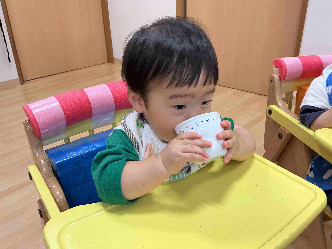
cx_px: 166
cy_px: 124
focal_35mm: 29
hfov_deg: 61.7
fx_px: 278
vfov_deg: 48.2
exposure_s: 1/60
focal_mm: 3
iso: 40
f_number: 1.8
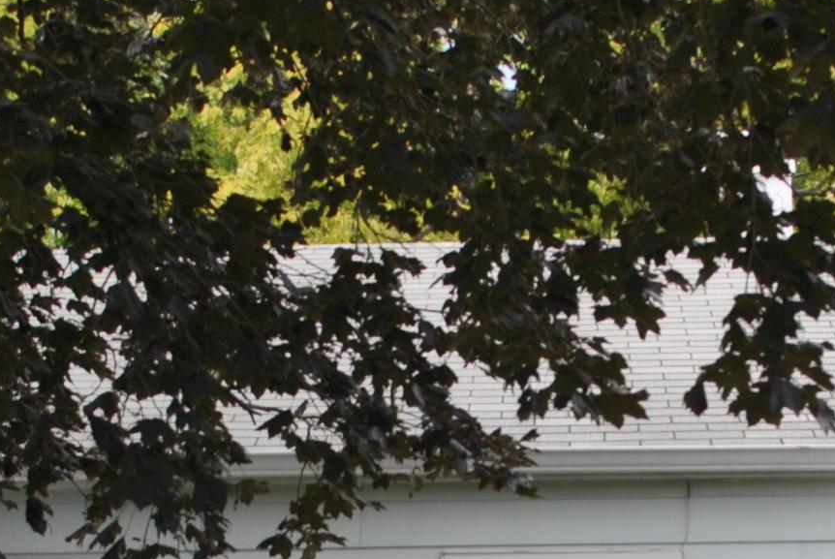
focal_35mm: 94
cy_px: 620
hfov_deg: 21.6
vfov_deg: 14.3
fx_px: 2183
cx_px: 564
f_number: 3.5
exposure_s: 1/500
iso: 180
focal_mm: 18
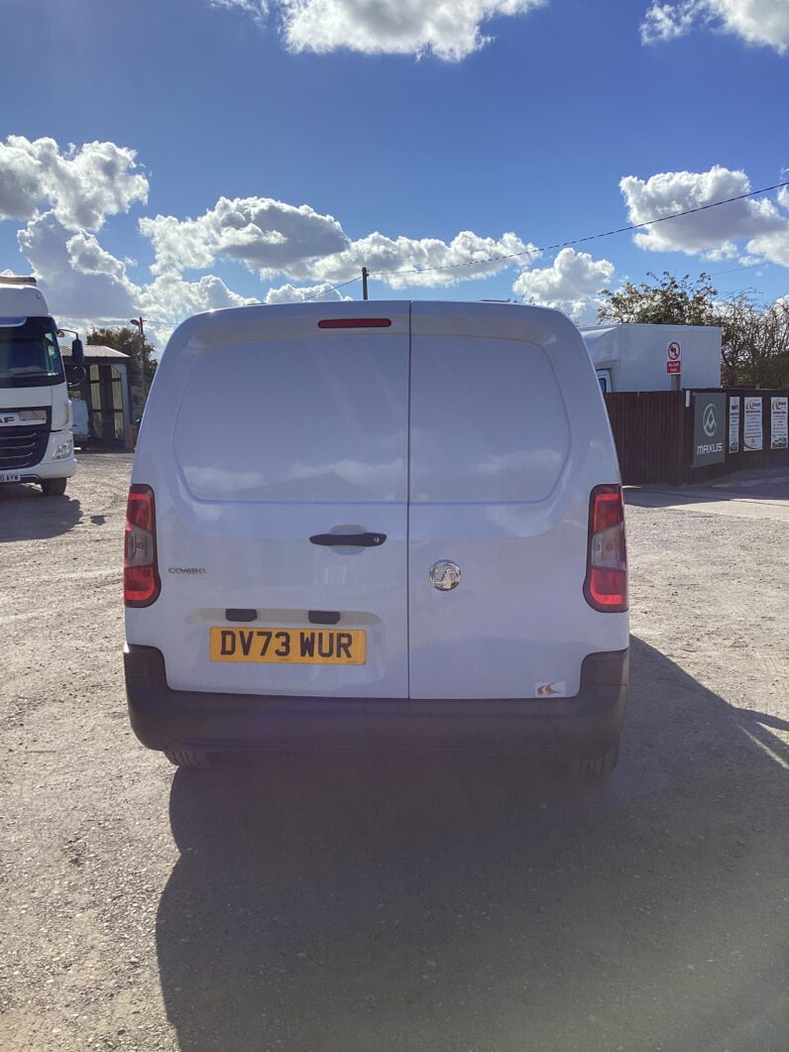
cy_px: 526
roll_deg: +0.3
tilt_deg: -6.9
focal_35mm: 31
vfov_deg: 58.3
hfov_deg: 45.5
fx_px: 942
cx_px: 394
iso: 25
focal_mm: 3.3
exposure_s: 1/1942
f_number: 2.4
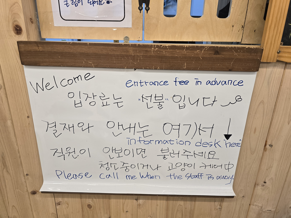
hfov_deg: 73.9
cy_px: 109
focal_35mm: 23
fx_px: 193
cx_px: 146
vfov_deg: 58.9
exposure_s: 1/120
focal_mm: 6.3
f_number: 1.7
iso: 160
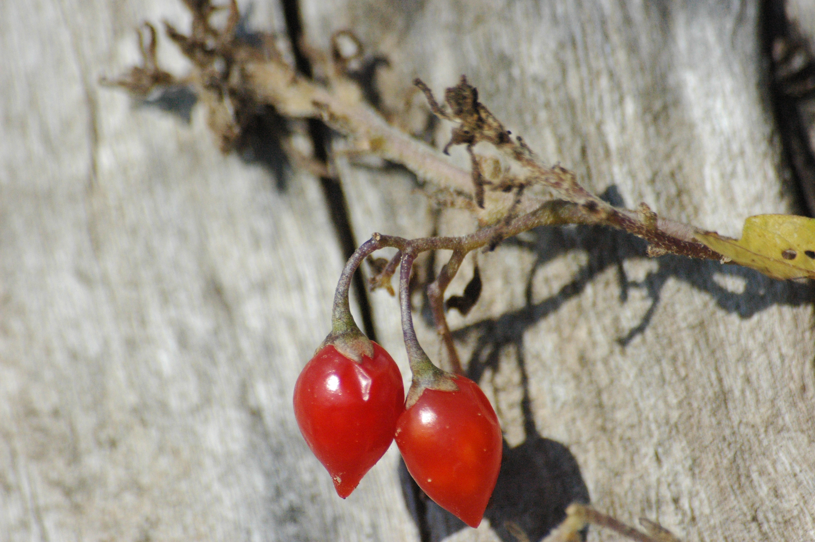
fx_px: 10178
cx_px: 408
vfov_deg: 3.0
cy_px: 271
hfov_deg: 4.6
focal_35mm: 450
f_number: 8
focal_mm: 300
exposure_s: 1/5000
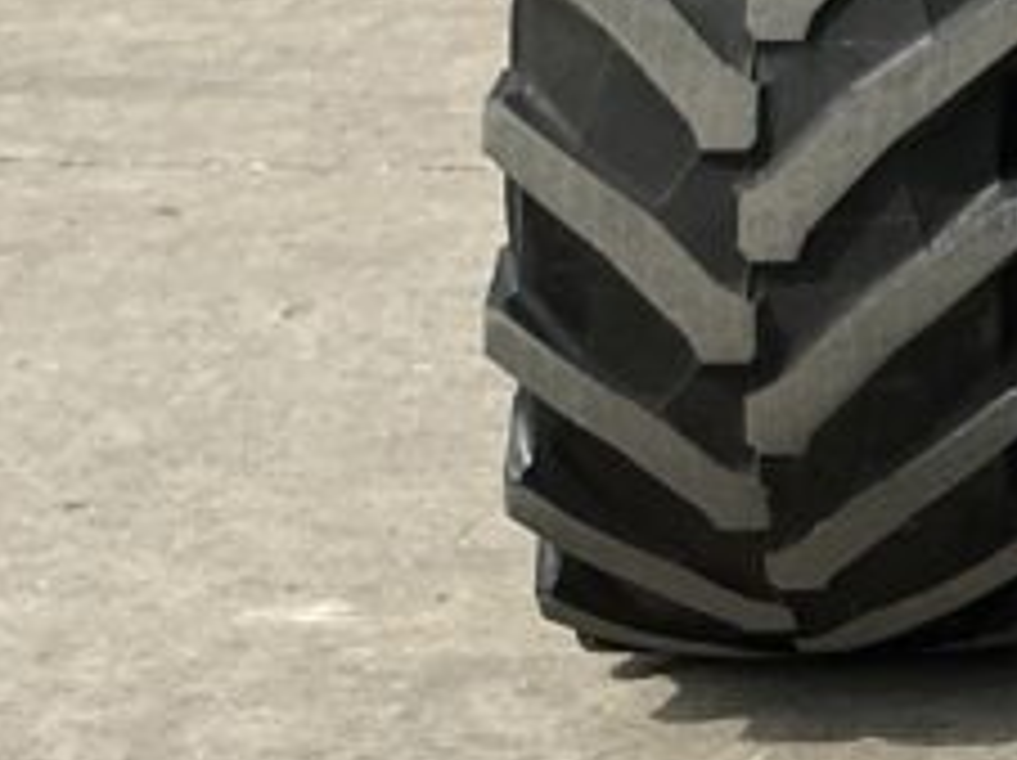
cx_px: 2038
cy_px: -607
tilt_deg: -4.0
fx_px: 3727
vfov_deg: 10.9
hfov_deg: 13.3
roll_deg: -1.2
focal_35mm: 127
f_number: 1.8
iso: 25
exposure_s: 1/1984
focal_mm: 3
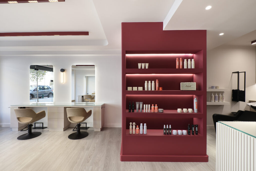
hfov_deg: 96.7
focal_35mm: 16
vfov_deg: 73.8
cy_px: 86
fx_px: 114
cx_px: 128
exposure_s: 1/8
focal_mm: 16
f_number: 13
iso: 320
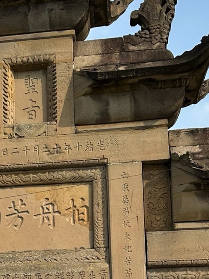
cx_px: 34
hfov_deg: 19.6
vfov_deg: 25.4
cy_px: 259
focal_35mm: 74
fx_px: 596
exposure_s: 1/4184
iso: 80
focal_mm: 6.86
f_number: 1.78
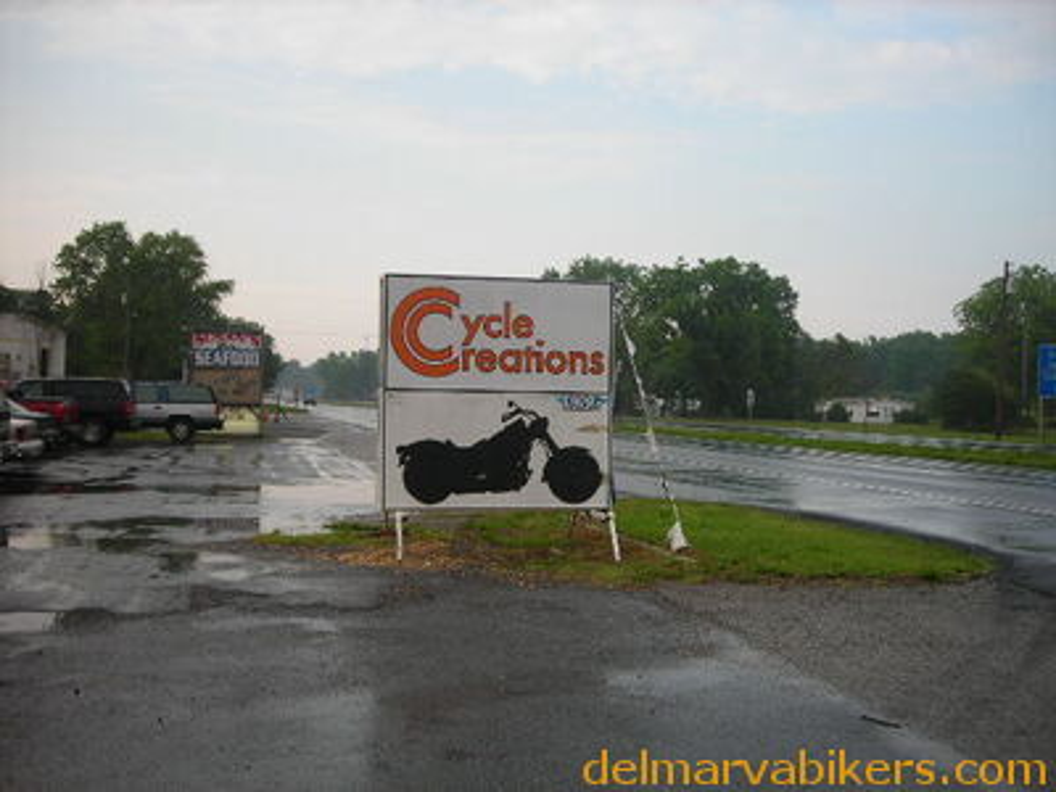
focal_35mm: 38
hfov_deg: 49.0
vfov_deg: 37.7
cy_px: 396
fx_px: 1159
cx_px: 528
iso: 50
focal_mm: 6.3
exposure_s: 1/238
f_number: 3.2
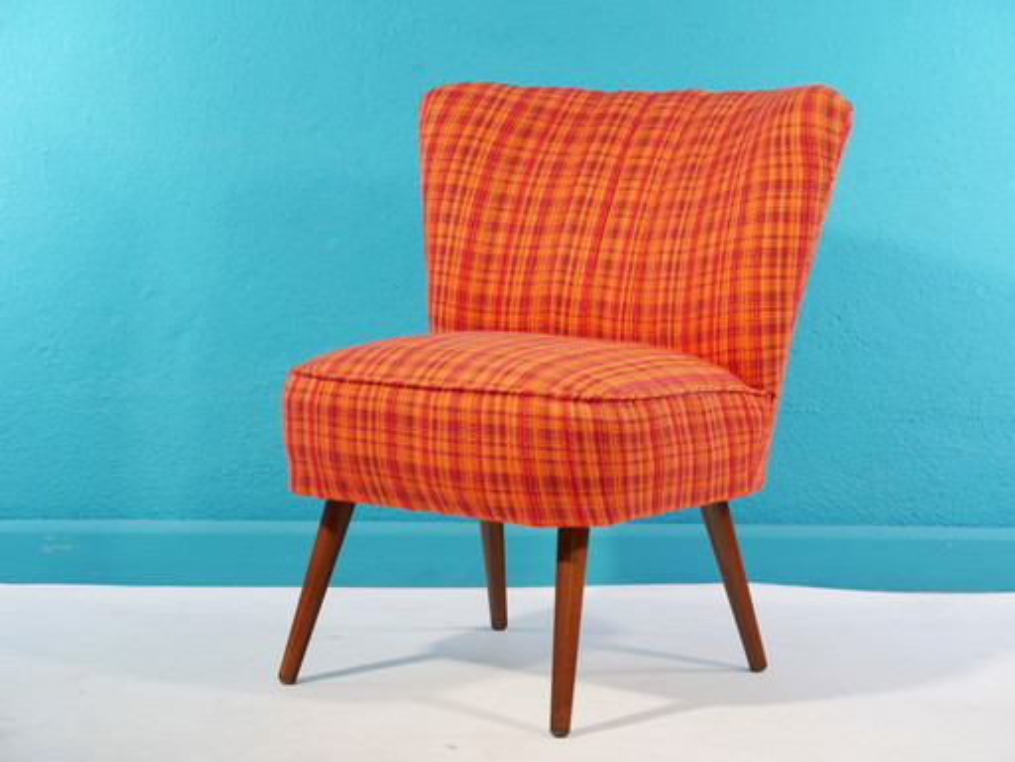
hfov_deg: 23.3
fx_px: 2463
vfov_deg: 17.6
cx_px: 508
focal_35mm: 84
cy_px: 381
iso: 200
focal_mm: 42
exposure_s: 1/8
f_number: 9
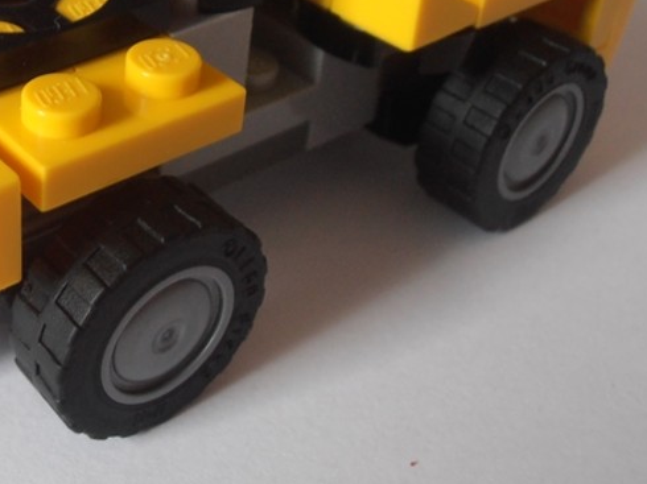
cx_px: 66
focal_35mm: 68
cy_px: 90
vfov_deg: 21.3
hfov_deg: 27.6
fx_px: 1270
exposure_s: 1/15
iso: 125
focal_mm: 6.61
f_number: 3.9
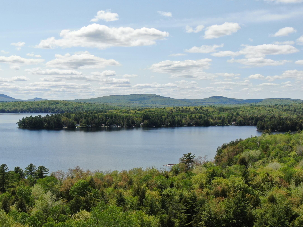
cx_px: 109
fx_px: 438
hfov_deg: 37.9
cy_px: 151
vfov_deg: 28.9
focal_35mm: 50
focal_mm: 6.08
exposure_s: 1/1250
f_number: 3.3
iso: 100
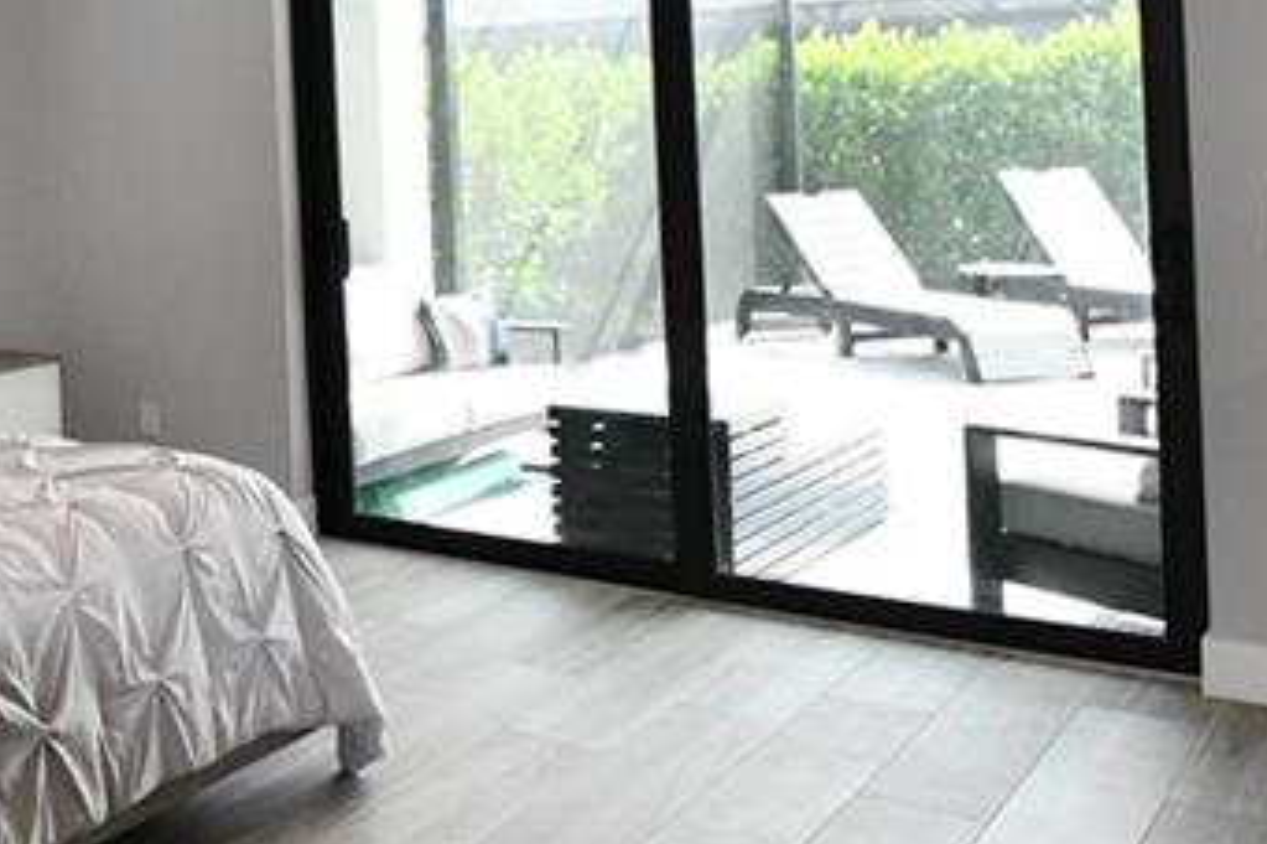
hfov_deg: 36.9
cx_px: -123
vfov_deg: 28.8
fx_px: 1583
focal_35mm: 45
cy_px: 100
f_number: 5.6
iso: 1600
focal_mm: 10
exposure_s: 1/200
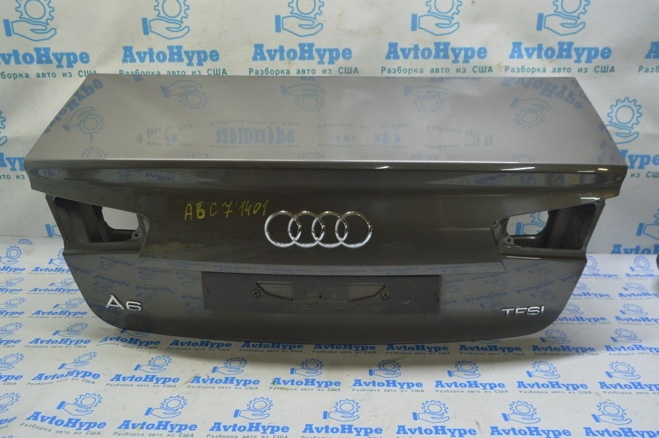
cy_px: 219
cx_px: 330
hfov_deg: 67.4
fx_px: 494
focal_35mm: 27
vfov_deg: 47.9
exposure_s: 1/20
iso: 400
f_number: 5.6
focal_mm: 18
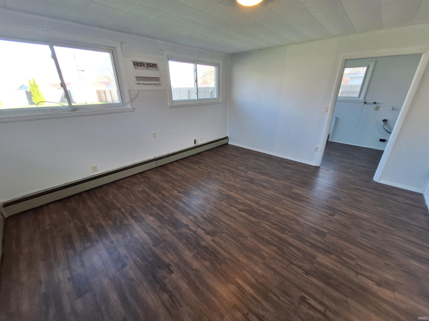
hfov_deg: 106.2
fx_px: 161
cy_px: 160
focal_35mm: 13
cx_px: 214
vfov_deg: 89.9
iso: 50
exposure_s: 1/60
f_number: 2.2
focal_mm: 1.74
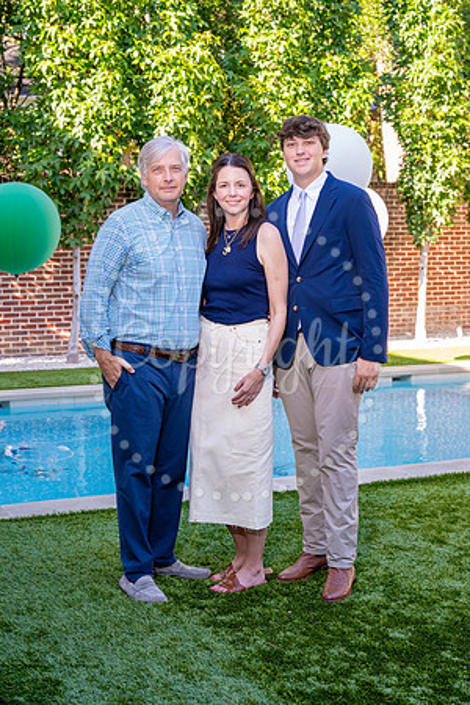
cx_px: 235
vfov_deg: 36.2
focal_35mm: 55
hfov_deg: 24.6
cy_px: 352
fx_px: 1077
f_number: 5.6
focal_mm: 55
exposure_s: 1/160
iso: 400
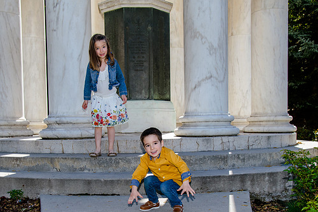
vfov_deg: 29.3
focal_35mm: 45
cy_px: 166
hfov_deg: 43.6
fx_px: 397
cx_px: 144
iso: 200
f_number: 5.6
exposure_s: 1/250
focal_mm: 28
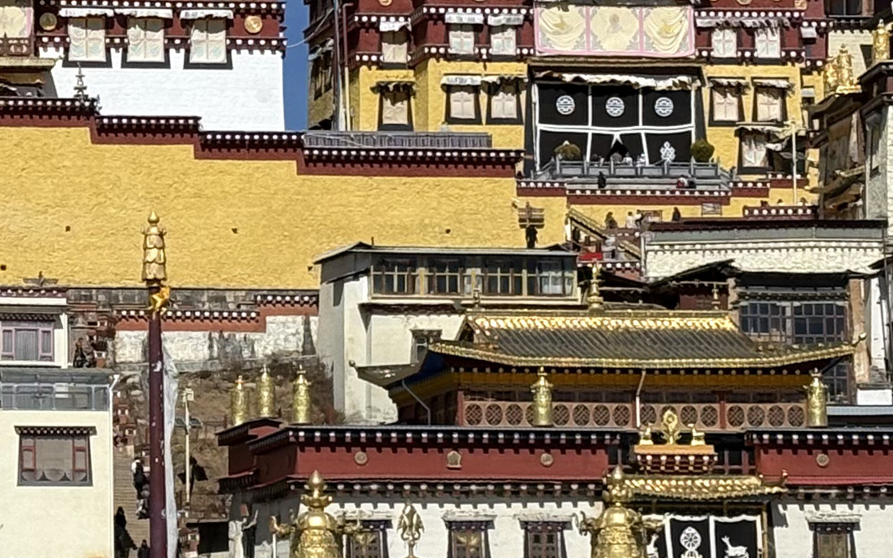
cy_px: 230
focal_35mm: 197
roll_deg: +0.7
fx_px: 4794
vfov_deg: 6.7
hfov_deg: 10.5
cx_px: -145
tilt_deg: +7.0
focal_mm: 5.96
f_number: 1.6
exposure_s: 1/5348
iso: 25
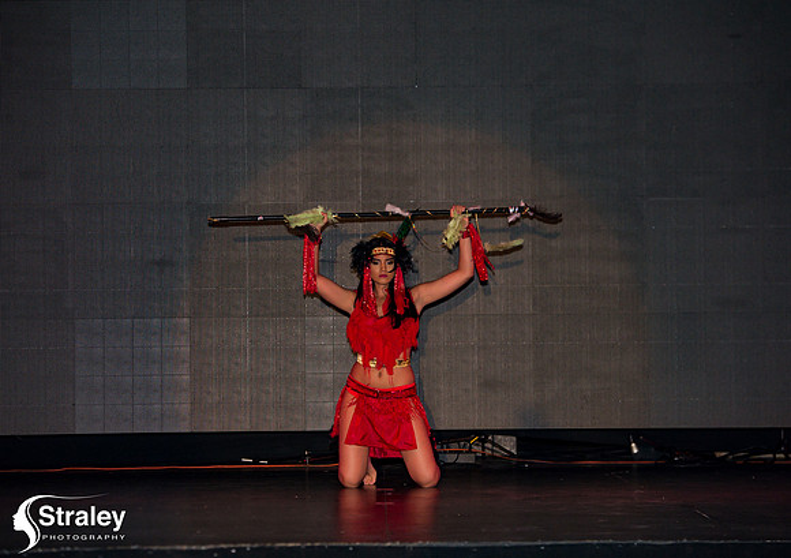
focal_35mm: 127
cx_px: 372
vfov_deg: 11.2
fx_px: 2839
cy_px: 279
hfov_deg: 15.9
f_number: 5
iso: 3200
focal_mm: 122
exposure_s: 1/160
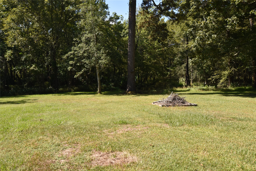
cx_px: 128
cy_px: 86
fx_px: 213
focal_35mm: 30
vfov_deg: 43.6
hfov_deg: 61.9
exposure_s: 1/500
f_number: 8
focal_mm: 20
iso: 400
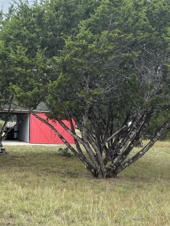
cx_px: -19
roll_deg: -1.6
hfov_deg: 24.7
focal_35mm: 55
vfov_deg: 34.9
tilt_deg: -0.5
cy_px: 122
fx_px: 360
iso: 50
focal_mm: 5.96
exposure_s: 1/910
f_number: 1.6
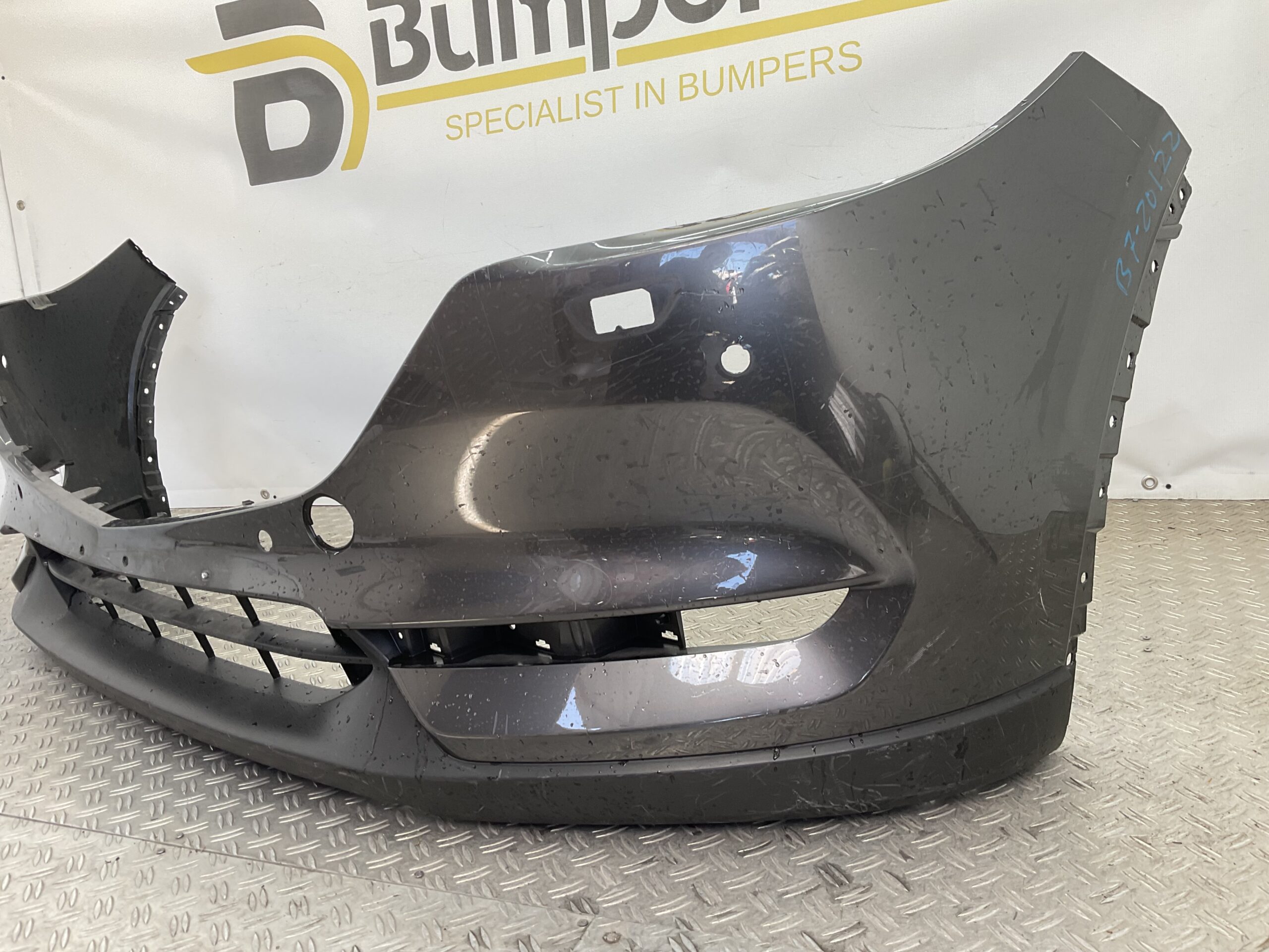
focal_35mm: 29
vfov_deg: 48.2
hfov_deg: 61.7
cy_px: 476
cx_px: 634
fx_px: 1063
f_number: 1.8
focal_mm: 3
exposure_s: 1/100
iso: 25
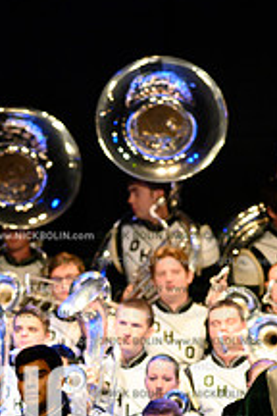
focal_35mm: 625
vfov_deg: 3.3
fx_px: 7213
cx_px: 6
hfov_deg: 2.2
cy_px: 420
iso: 6400
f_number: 4
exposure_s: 1/500
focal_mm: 300
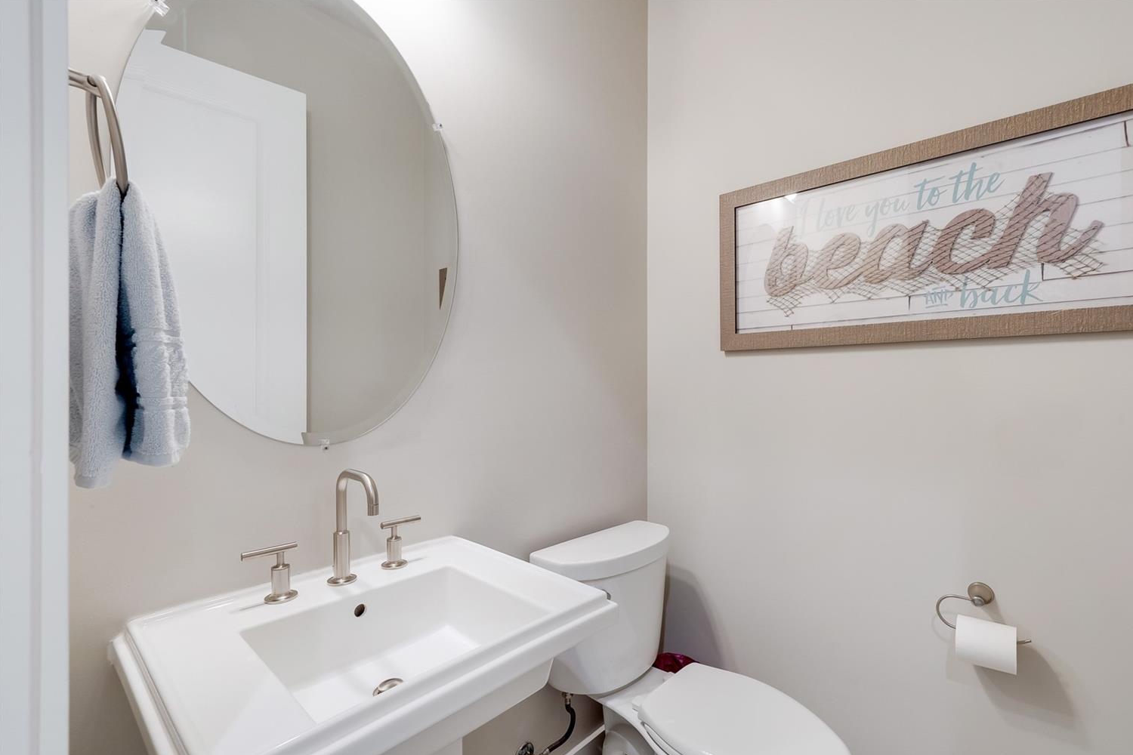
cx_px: 602
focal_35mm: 16
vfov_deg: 73.7
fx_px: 504
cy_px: 399
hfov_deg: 96.6
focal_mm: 15
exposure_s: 1/20
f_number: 11
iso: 400
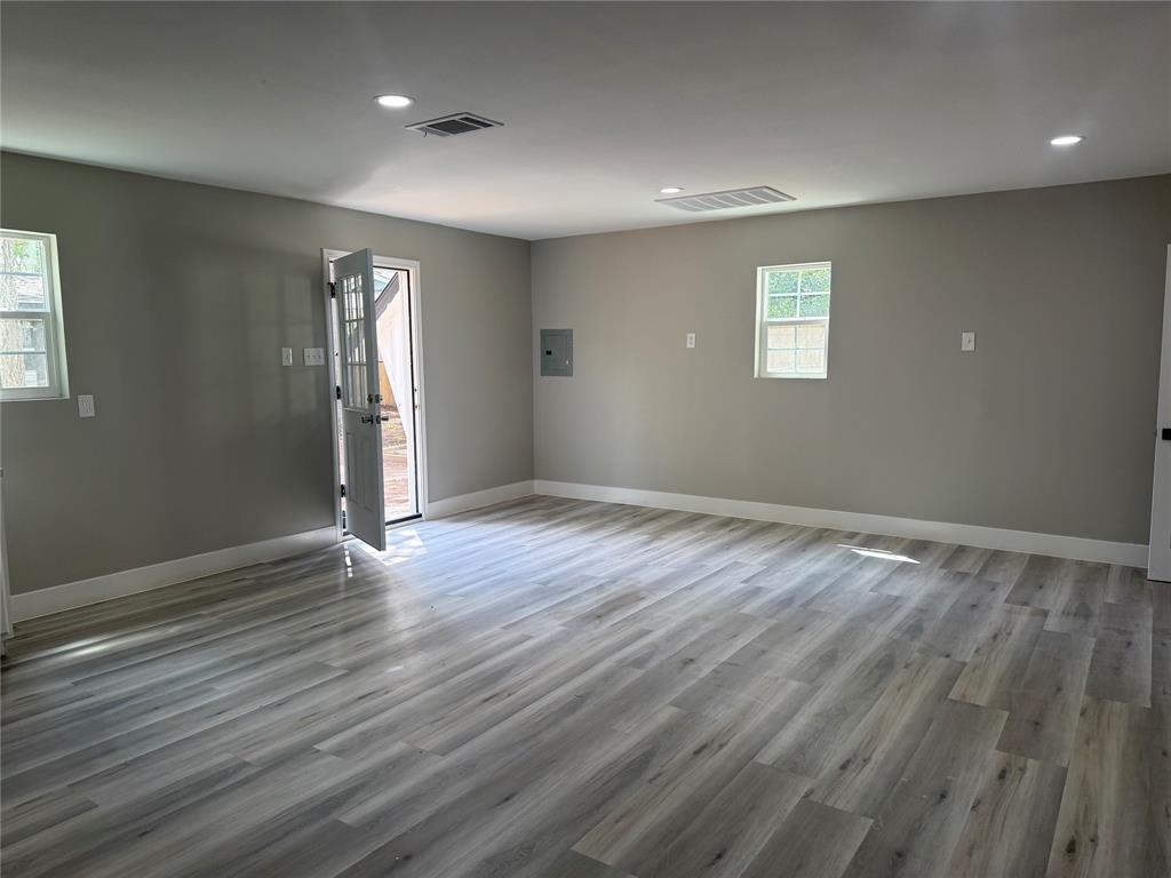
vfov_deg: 56.8
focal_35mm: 24
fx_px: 812
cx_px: 586
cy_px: 439
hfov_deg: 71.6
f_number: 1.78
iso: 100
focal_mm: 6.76
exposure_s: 1/232
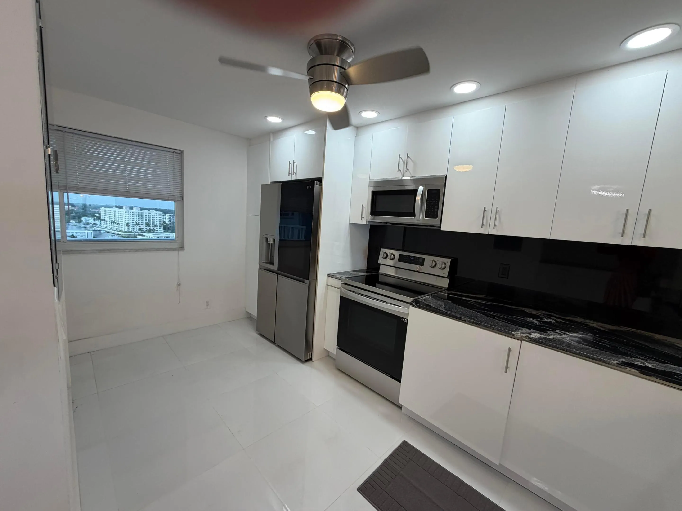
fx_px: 276
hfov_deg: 102.1
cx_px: 341
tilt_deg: -7.5
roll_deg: -2.5
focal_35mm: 14
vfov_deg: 85.7
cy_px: 256
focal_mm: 2.22
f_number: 2.2
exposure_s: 1/120
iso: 100
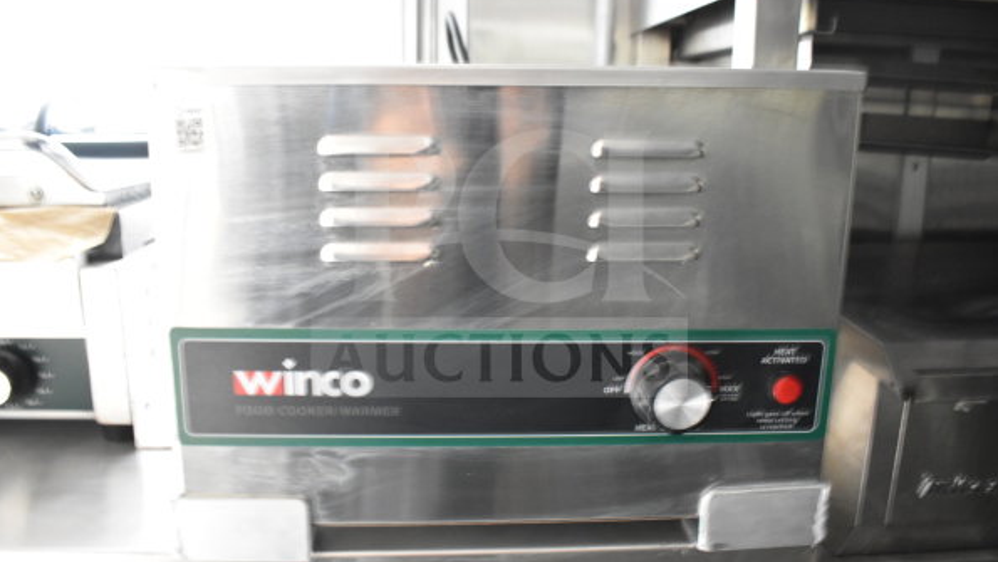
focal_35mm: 29
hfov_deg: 66.1
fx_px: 768
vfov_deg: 40.2
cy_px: 264
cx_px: 498
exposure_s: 1/30
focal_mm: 18
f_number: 3.5
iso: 3600
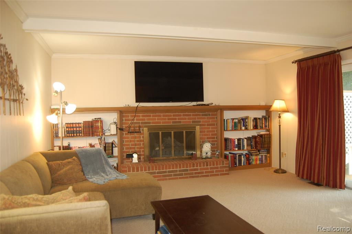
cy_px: 117
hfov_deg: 67.4
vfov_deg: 47.8
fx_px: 264
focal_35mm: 27
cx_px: 176
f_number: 3.5
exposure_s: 1/60
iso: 400
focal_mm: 18
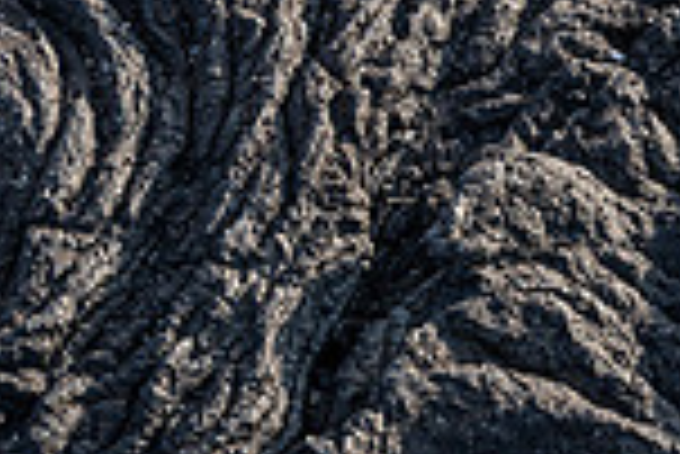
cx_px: 1265
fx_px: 7600
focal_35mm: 402
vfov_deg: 3.4
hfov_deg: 5.0
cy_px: 310
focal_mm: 105
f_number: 14
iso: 400
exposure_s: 1/40
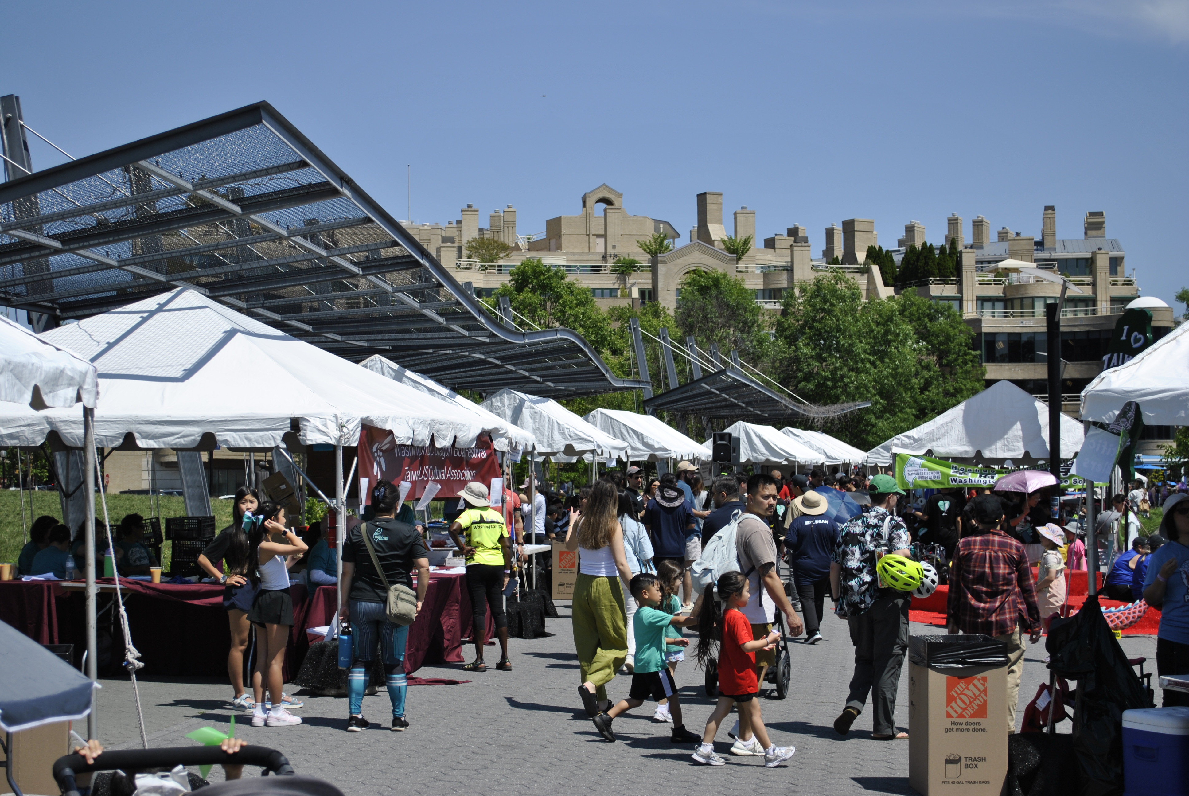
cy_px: 398
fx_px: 1885
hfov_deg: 35.0
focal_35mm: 57
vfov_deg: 23.8
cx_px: 594
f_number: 5
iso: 100
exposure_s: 1/1000
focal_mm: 38
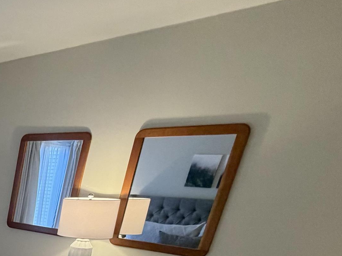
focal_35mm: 40
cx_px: -125
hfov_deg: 32.2
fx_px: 395
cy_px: 328
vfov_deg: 29.4
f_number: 2.2
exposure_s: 1/60
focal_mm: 2.22
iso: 200
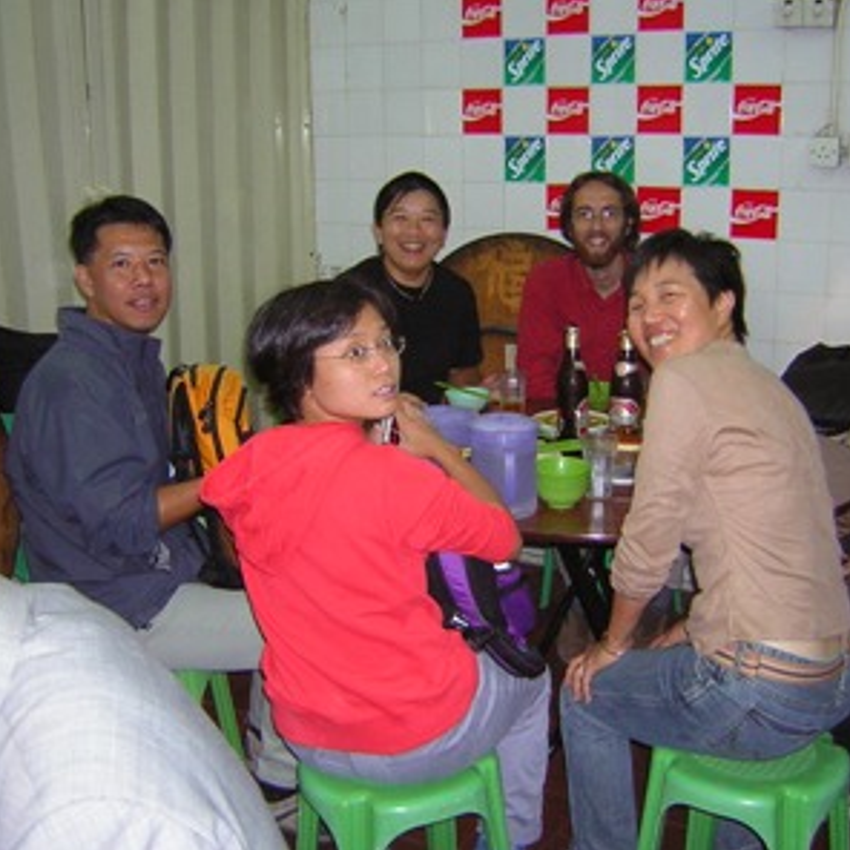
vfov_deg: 39.2
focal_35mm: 43
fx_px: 1195
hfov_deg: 38.8
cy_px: 422
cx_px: 557
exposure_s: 1/60.1
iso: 100
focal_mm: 4.7
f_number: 2.6
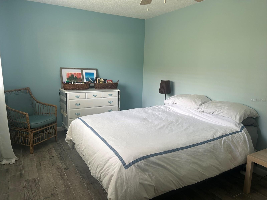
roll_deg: -1.2
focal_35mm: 26
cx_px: 134
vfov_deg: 53.1
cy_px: 100
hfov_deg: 67.3
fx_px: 201
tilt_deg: -9.8
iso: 80
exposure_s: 1/120
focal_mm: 5.7
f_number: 1.5
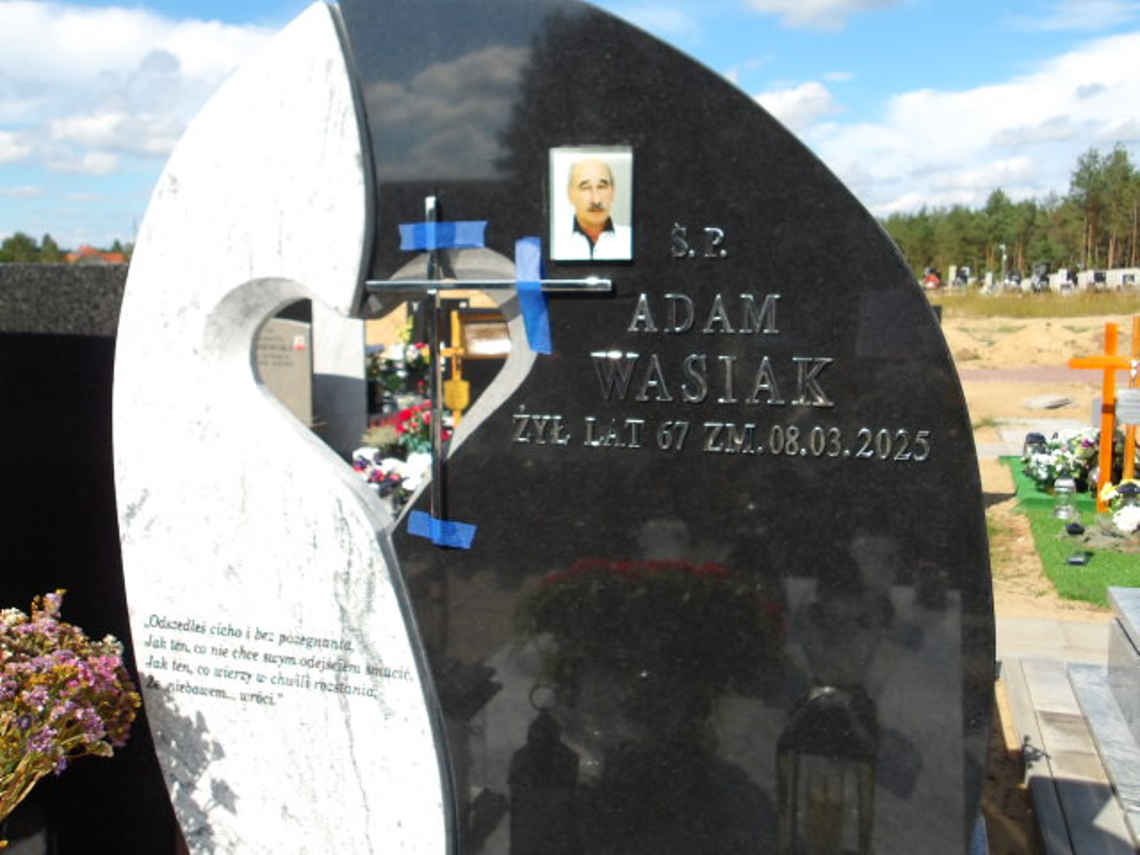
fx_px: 1120
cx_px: 570
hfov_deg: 54.0
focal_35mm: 34
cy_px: 428
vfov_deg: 41.8
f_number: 3.3
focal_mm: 6.1
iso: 100
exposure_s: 1/869
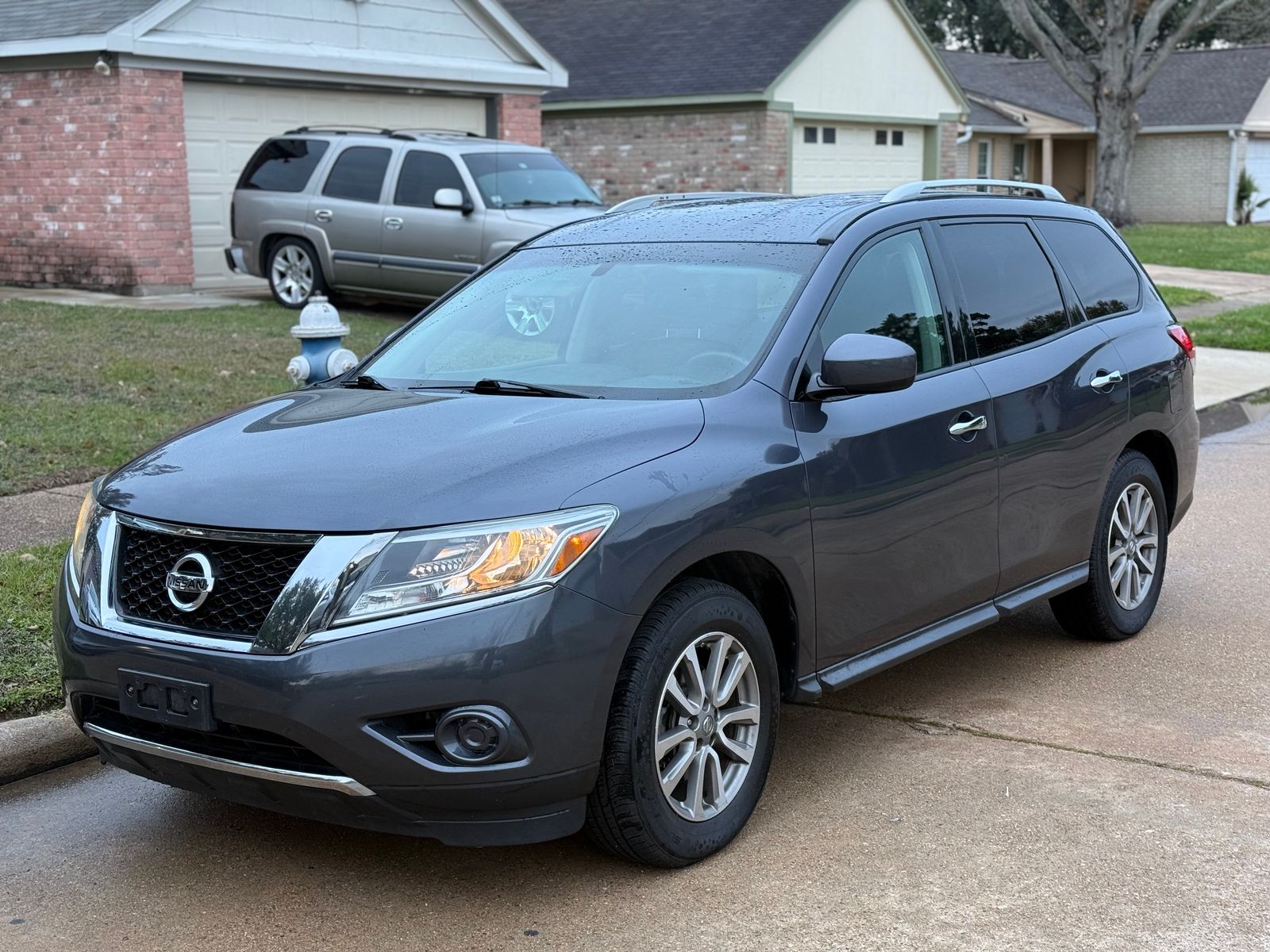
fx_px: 1761
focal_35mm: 48
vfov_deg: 30.3
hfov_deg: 39.7
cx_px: 635
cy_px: 476
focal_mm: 6.76
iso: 100
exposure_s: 1/116
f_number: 1.78
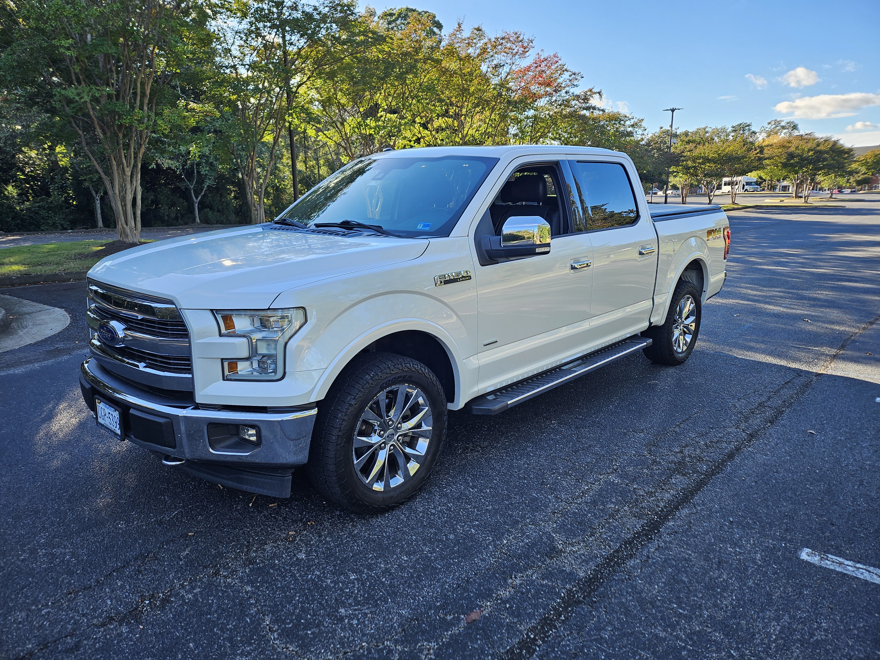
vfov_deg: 56.8
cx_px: 440
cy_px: 330
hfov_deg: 71.6
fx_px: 610
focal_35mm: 24
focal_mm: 5
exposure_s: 1/512
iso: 50
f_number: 1.8
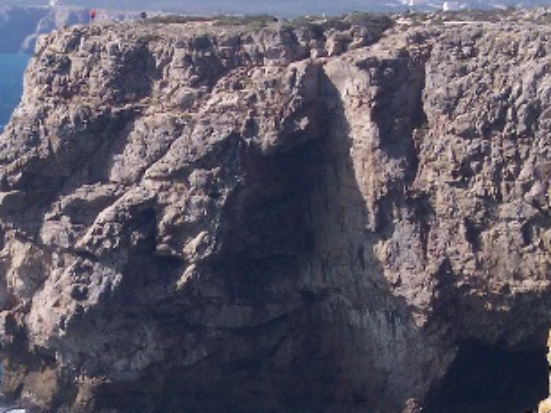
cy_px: 189
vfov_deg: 6.4
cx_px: 52
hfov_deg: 8.5
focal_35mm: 232
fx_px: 3691
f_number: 6.7
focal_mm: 18.7
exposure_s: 1/350
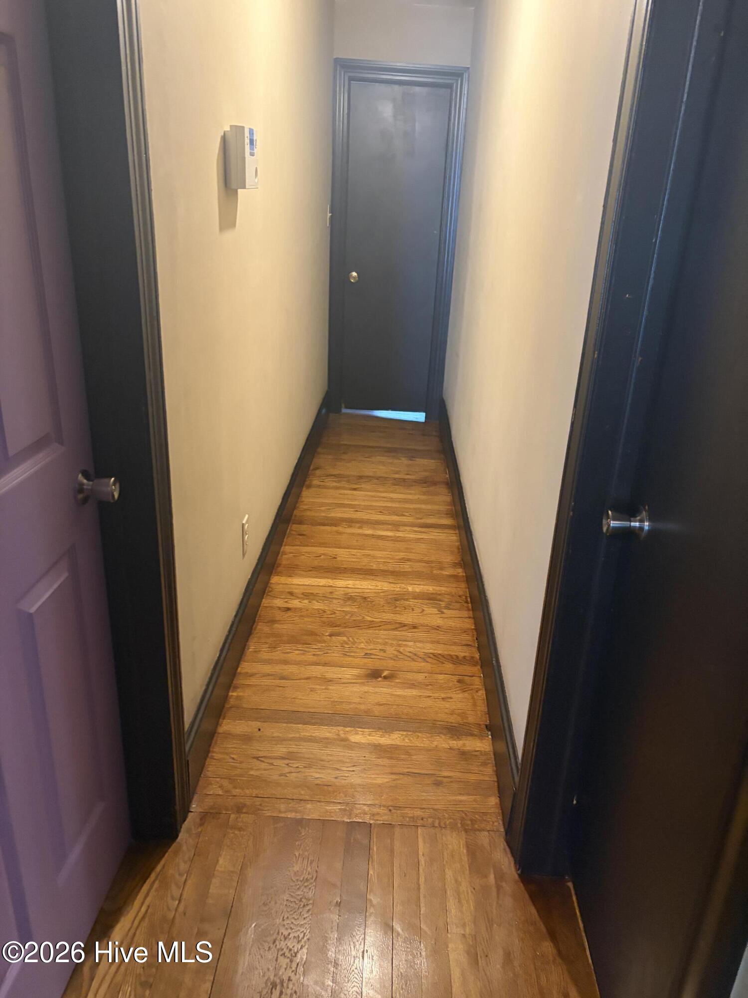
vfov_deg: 67.3
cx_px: 374
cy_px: 499
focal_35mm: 26
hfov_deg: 53.1
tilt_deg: -21.9
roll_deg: -2.0
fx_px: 749
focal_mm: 5.96
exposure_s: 1/40
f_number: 1.6
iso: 500
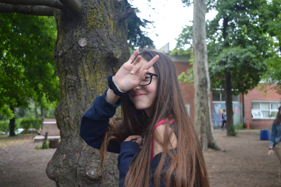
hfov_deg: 48.0
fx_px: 316
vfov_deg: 33.0
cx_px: 140
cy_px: 94
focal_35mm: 40
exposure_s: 1/500
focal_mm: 27
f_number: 4
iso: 1400
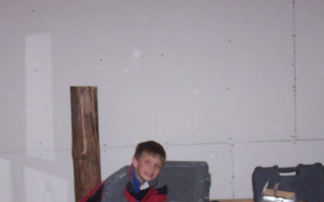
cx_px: 138
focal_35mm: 78
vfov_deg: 16.5
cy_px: 181
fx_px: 689
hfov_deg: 26.4
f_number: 2.8
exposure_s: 1/60
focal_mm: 6.3
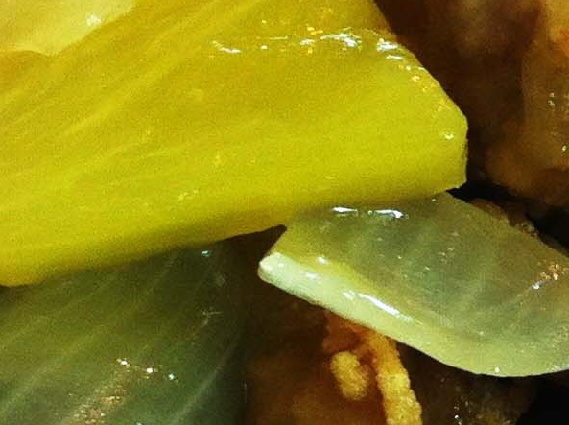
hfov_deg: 12.9
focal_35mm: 153
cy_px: 342
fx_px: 2511
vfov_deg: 9.6
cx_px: 462
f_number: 2.8
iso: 80
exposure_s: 1/17
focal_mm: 3.85
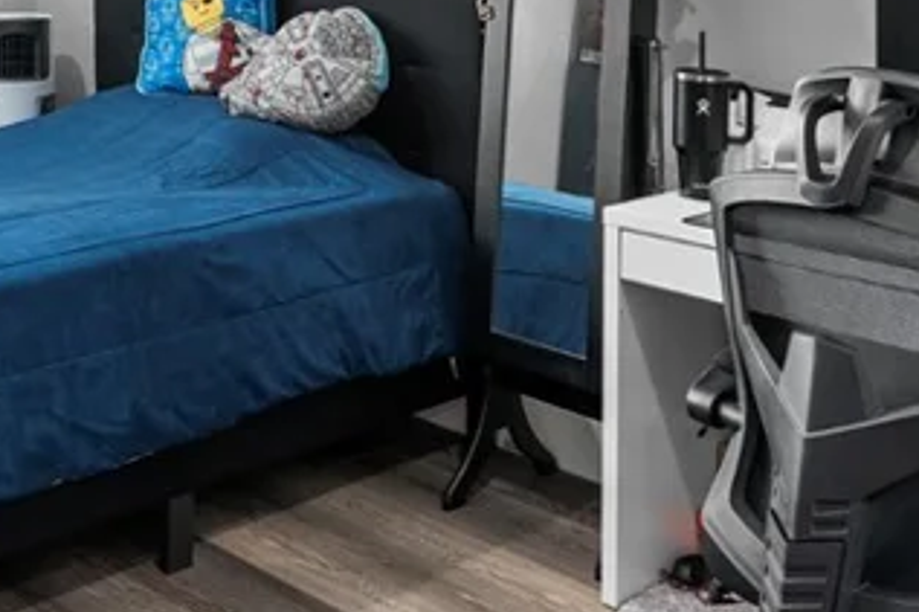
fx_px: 1403
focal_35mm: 55
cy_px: -100
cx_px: 49
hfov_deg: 33.8
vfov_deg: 22.8
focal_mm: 17
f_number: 8
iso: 400
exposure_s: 1/3
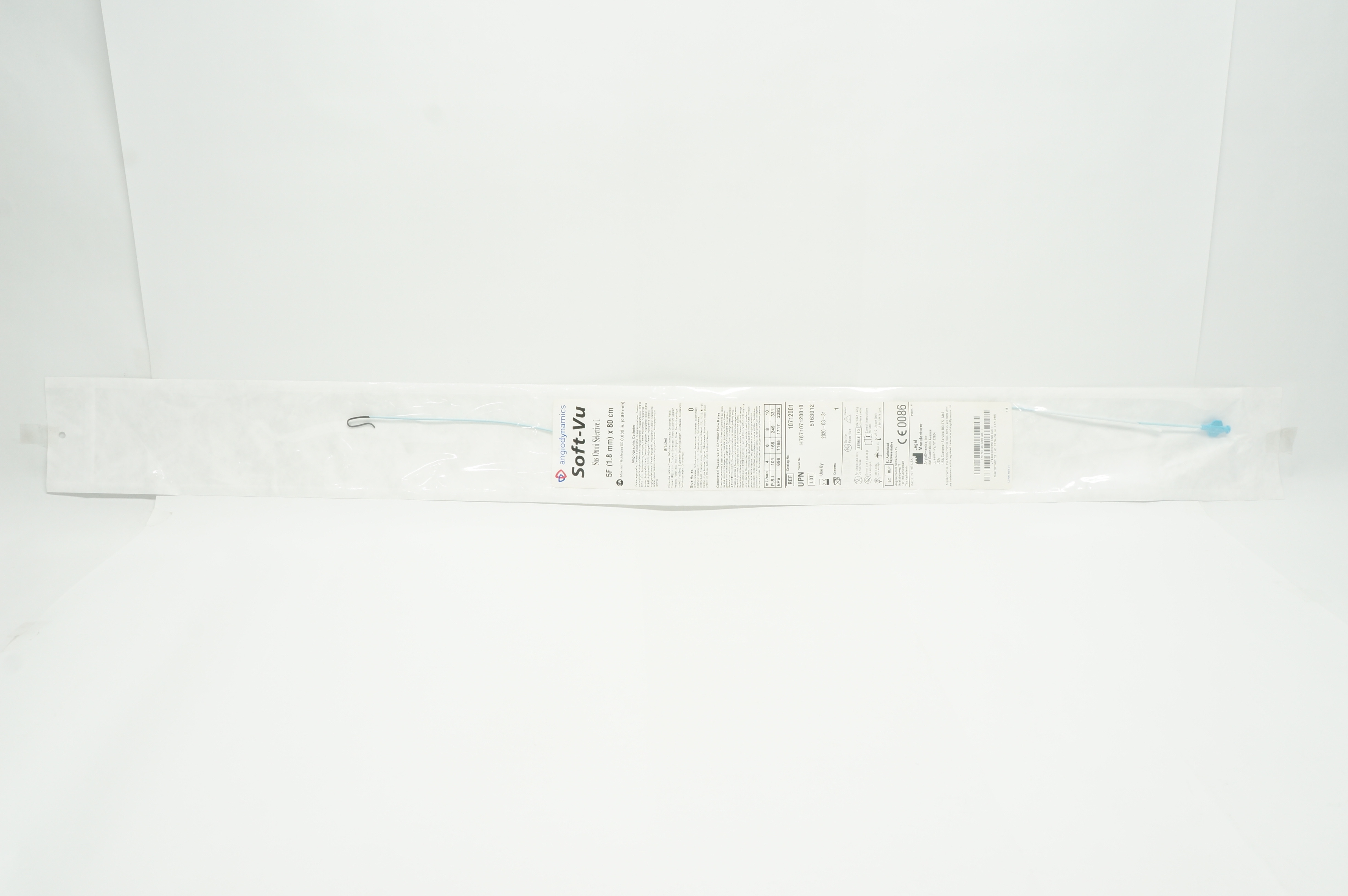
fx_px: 1178
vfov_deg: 41.6
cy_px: 448
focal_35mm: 32
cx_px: 674
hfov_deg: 59.5
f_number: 11
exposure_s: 1/15
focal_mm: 21
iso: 400
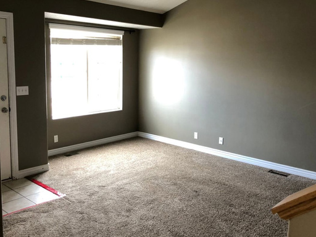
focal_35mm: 35
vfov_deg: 40.7
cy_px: 109
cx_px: 156
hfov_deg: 52.6
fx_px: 320
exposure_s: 1/15
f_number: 1.8
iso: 50
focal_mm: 4
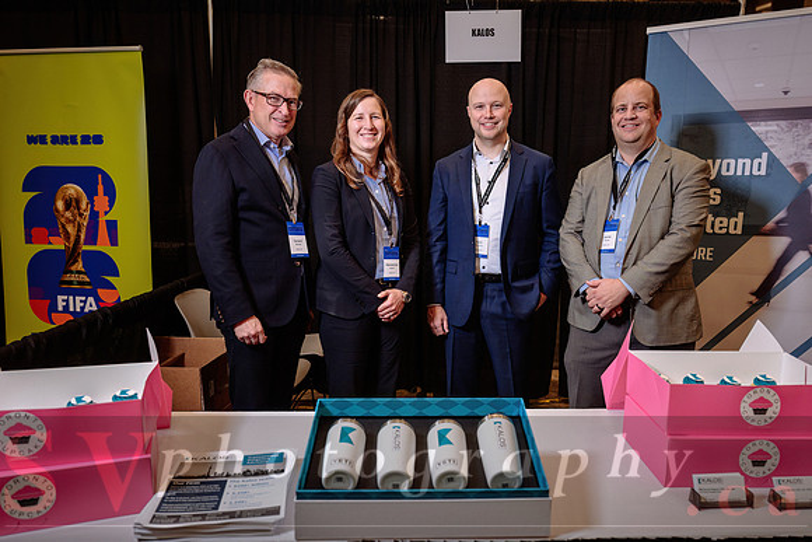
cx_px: 429
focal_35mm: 27
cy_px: 294
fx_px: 598
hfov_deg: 68.3
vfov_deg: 48.7
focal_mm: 24
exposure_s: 1/200
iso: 1000
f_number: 4
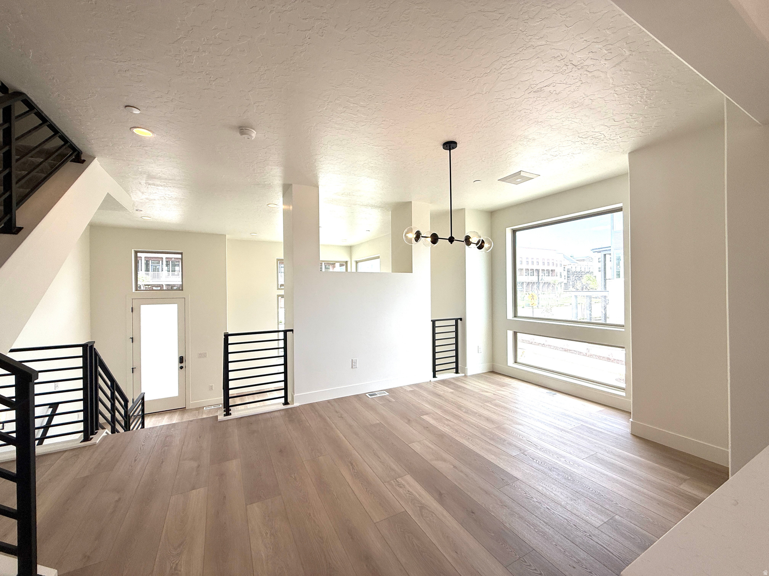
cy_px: 288
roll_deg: +0.2
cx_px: 384
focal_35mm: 14
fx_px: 311
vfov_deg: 85.7
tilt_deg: +0.4
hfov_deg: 102.1
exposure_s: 1/455
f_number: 2.2
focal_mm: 2.22
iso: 64
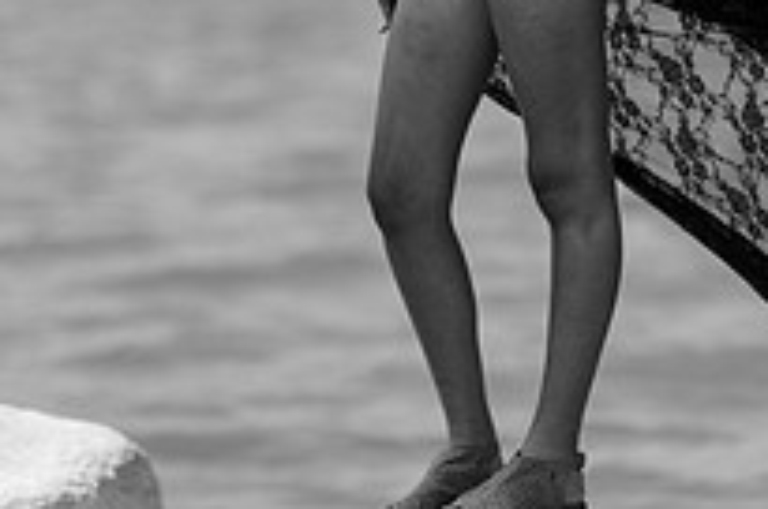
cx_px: 517
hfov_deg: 8.6
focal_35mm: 241
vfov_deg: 5.6
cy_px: -140
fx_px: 5133
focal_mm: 85
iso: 100
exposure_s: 1/6400
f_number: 1.8
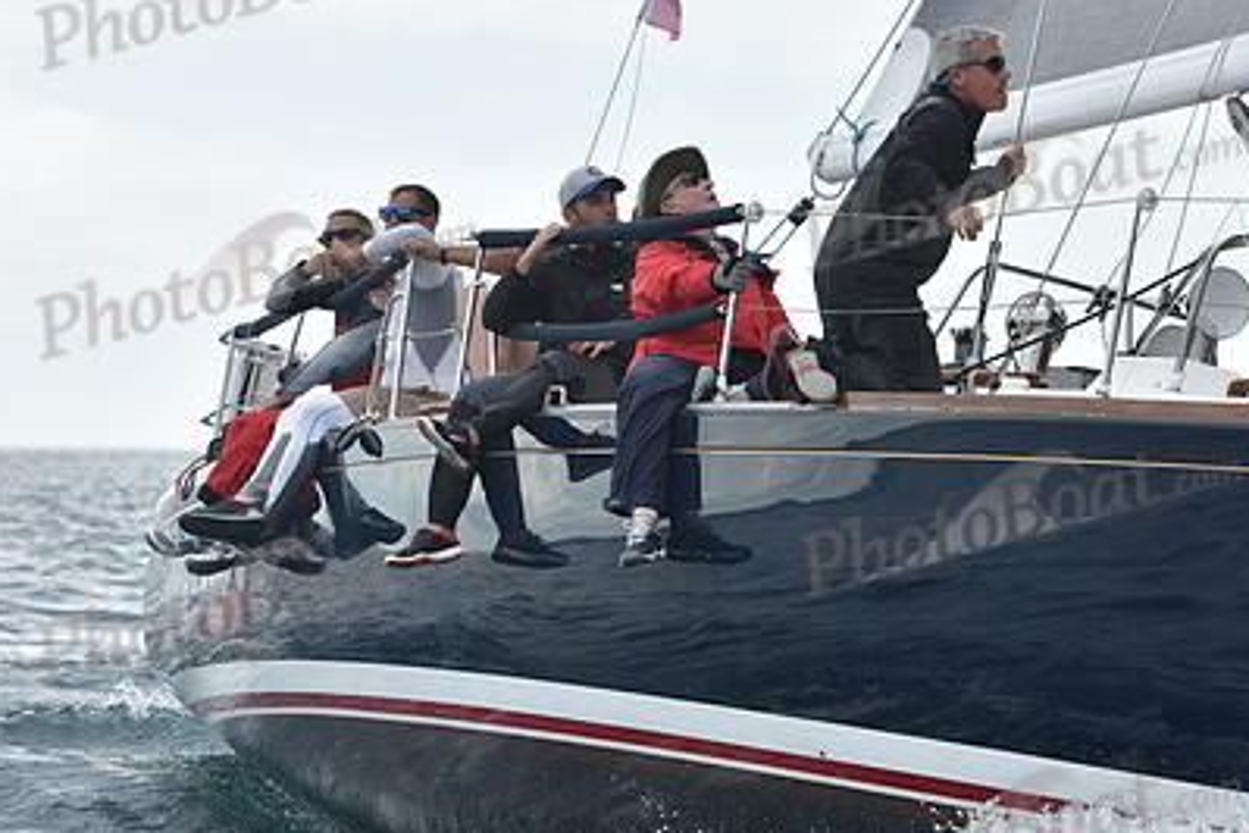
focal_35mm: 211
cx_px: 642
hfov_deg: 9.8
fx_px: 7320
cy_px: 396
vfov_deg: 6.5
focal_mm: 145
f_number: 6.3
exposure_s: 1/800
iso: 250
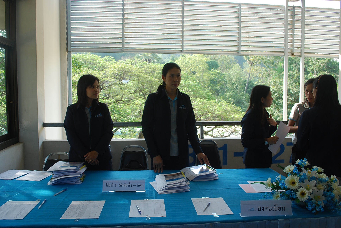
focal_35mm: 33
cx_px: 170
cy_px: 114
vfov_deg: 40.1
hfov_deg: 57.2
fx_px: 313
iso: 200
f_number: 7.1
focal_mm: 22
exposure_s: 1/80
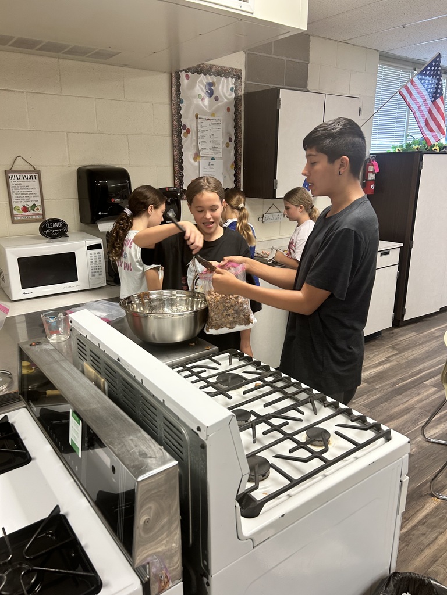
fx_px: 448
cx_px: 224
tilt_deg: -16.4
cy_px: 298
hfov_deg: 53.1
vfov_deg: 67.3
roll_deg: +0.2
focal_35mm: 26
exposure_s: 1/60
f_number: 1.5
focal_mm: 5.7
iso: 125
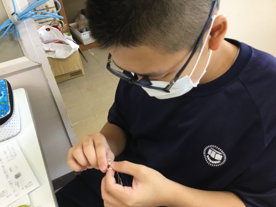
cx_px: 138
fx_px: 247
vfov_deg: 45.4
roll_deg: +5.0
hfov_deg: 58.4
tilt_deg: -39.5
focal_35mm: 31
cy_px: 104
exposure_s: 1/30
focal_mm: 3.3
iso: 64
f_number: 2.4
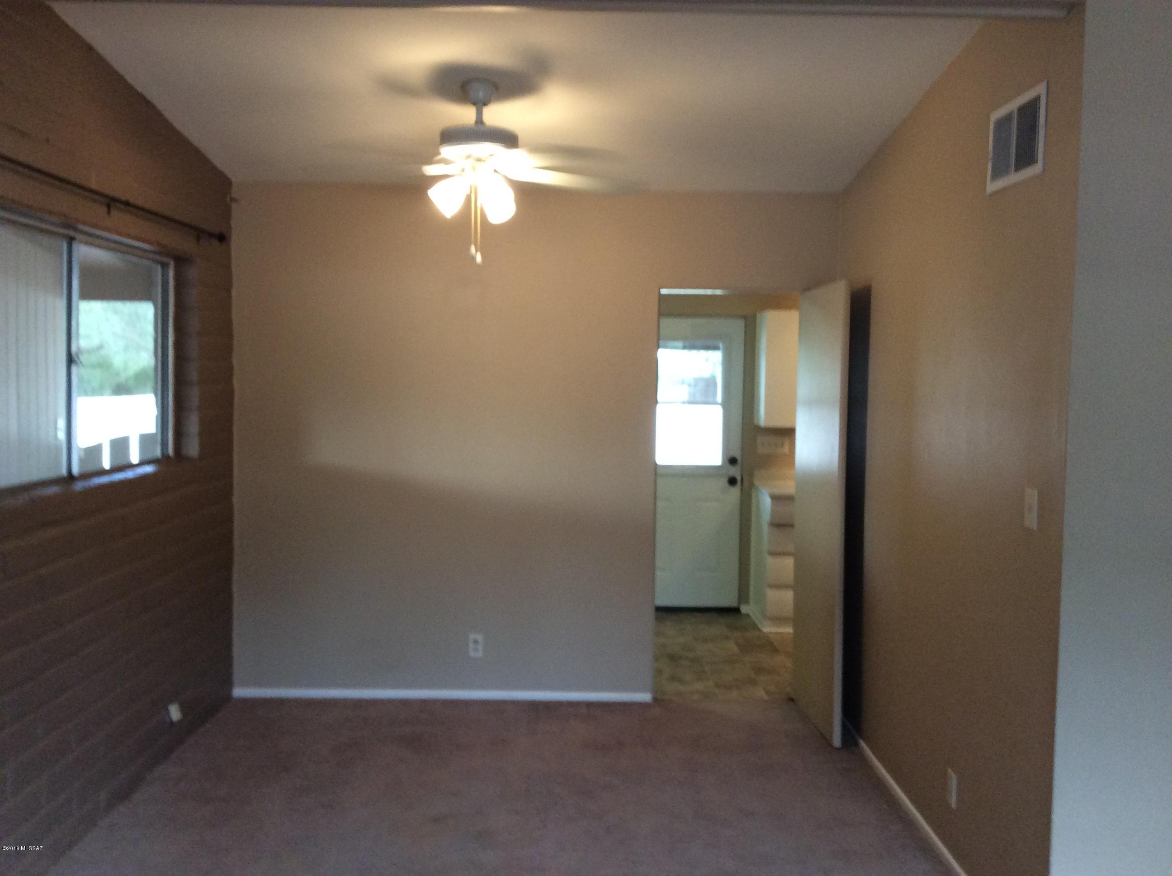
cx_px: 586
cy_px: 438
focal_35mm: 32
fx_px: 1082
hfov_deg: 56.9
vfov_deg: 44.1
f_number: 2.4
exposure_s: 1/24
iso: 160
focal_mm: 3.3
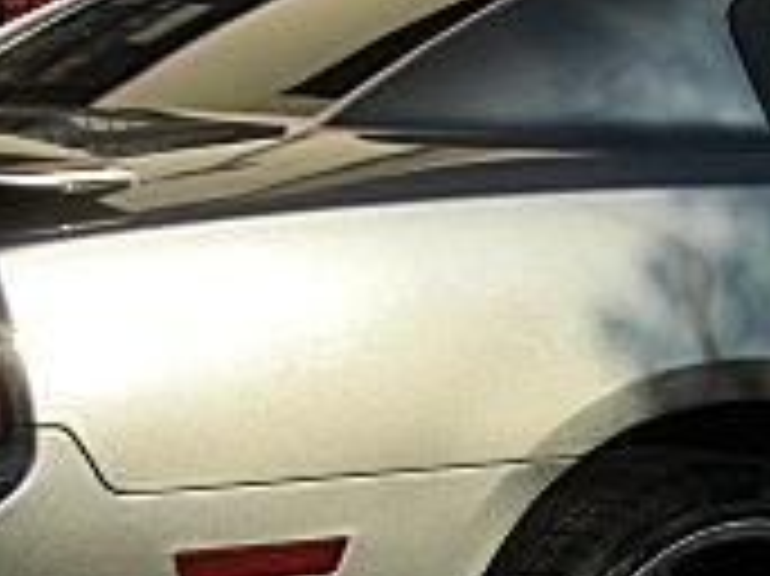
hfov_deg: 14.5
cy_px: 680
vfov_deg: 10.8
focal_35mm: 135
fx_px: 3001
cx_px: 702
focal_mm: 6.3
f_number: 2.8
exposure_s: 1/800
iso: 50
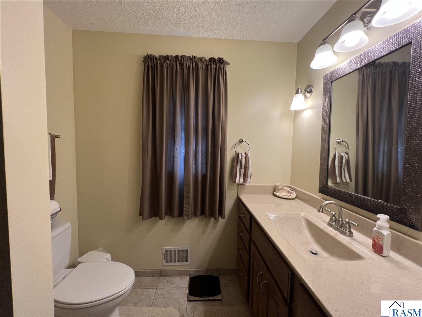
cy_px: 158
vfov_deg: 89.9
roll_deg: +0.0
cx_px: 211
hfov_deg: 106.2
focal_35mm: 13
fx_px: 158
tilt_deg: -4.1
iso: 125
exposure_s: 1/120
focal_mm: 1.57
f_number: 1.8
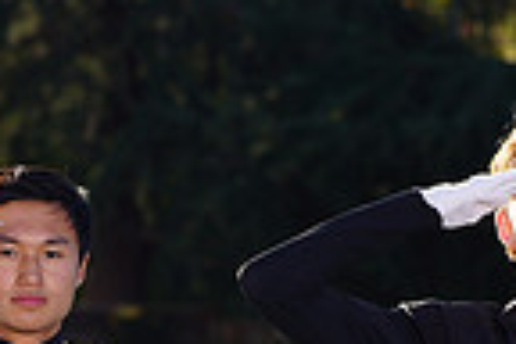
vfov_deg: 2.2
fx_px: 8986
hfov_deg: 3.3
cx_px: 555
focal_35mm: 627
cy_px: 478
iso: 100
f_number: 7.1
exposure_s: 1/250
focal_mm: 156
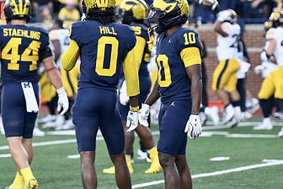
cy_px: 65
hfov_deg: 5.7
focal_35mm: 362
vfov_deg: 3.8
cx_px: 97
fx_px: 2845
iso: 1250
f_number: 2.8
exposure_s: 1/1000
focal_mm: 140
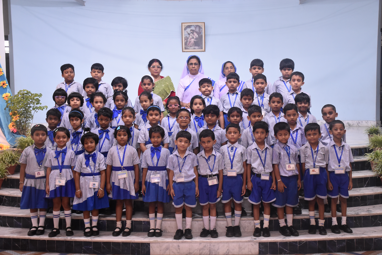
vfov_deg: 29.9
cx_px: 191
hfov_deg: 43.6
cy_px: 128
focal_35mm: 45
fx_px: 478
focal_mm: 30
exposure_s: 1/100
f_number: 4
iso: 1600
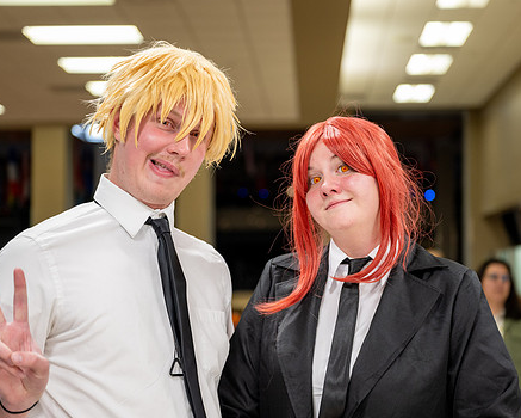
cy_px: 219
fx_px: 1095
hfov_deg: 26.7
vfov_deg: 21.6
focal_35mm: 71
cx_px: 290
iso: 640
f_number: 2.8
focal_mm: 57
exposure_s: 1/80
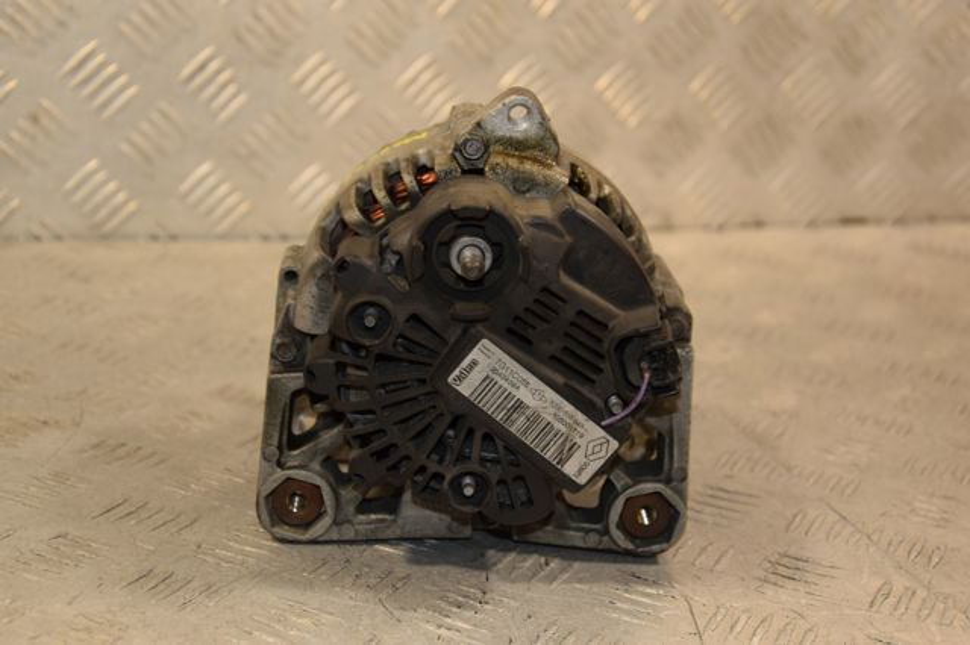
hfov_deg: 29.9
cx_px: 485
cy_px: 322
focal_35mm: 68
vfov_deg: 20.1
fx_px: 1818
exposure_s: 1/200
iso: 800
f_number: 4.8
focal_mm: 45
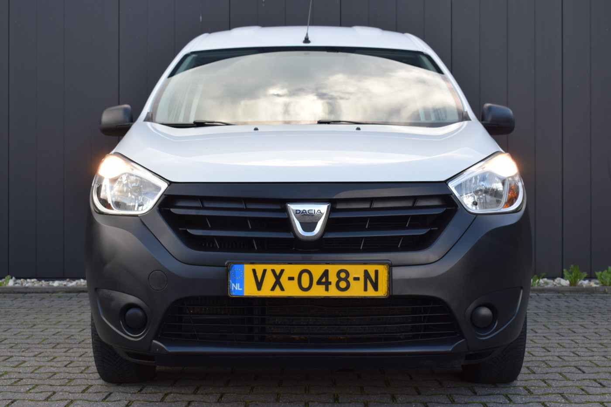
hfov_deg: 37.9
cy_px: 204
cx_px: 306
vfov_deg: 25.7
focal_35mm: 52
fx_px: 891
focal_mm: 35
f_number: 7.1
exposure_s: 1/200
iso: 400
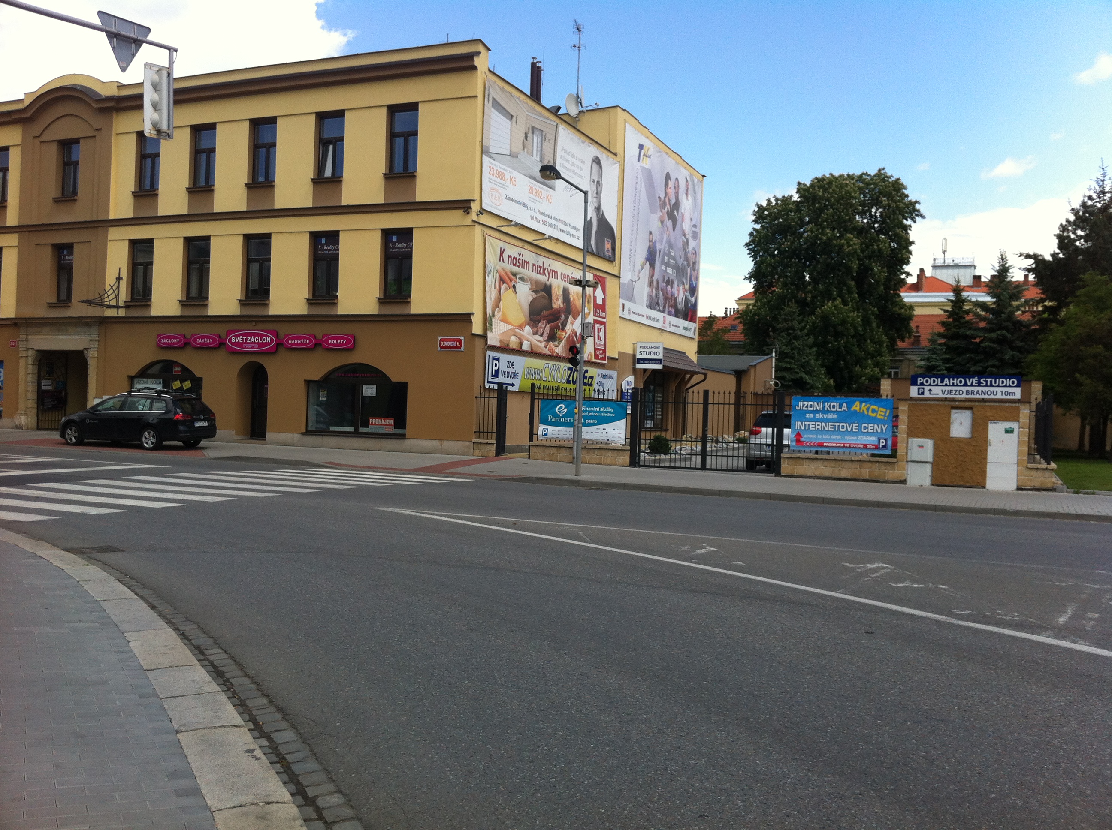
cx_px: 556
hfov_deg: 52.7
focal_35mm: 35
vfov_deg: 40.6
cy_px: 415
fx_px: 1123
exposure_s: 1/815
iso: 80
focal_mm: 3.85
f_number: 2.8
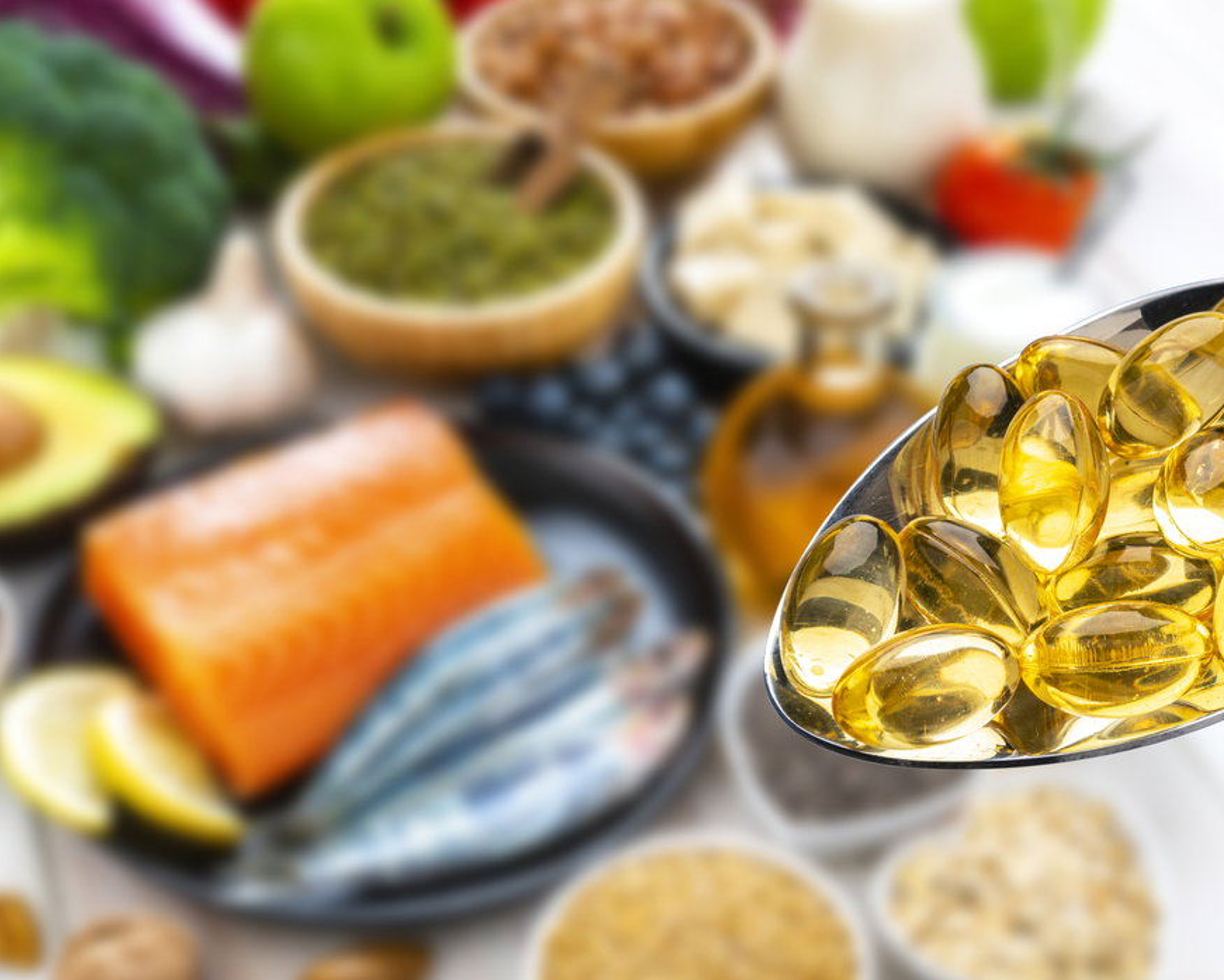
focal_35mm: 54
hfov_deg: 34.5
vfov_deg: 28.1
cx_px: 800
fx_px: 1956
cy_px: 520
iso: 200
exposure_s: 1/100
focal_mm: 40
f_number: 13
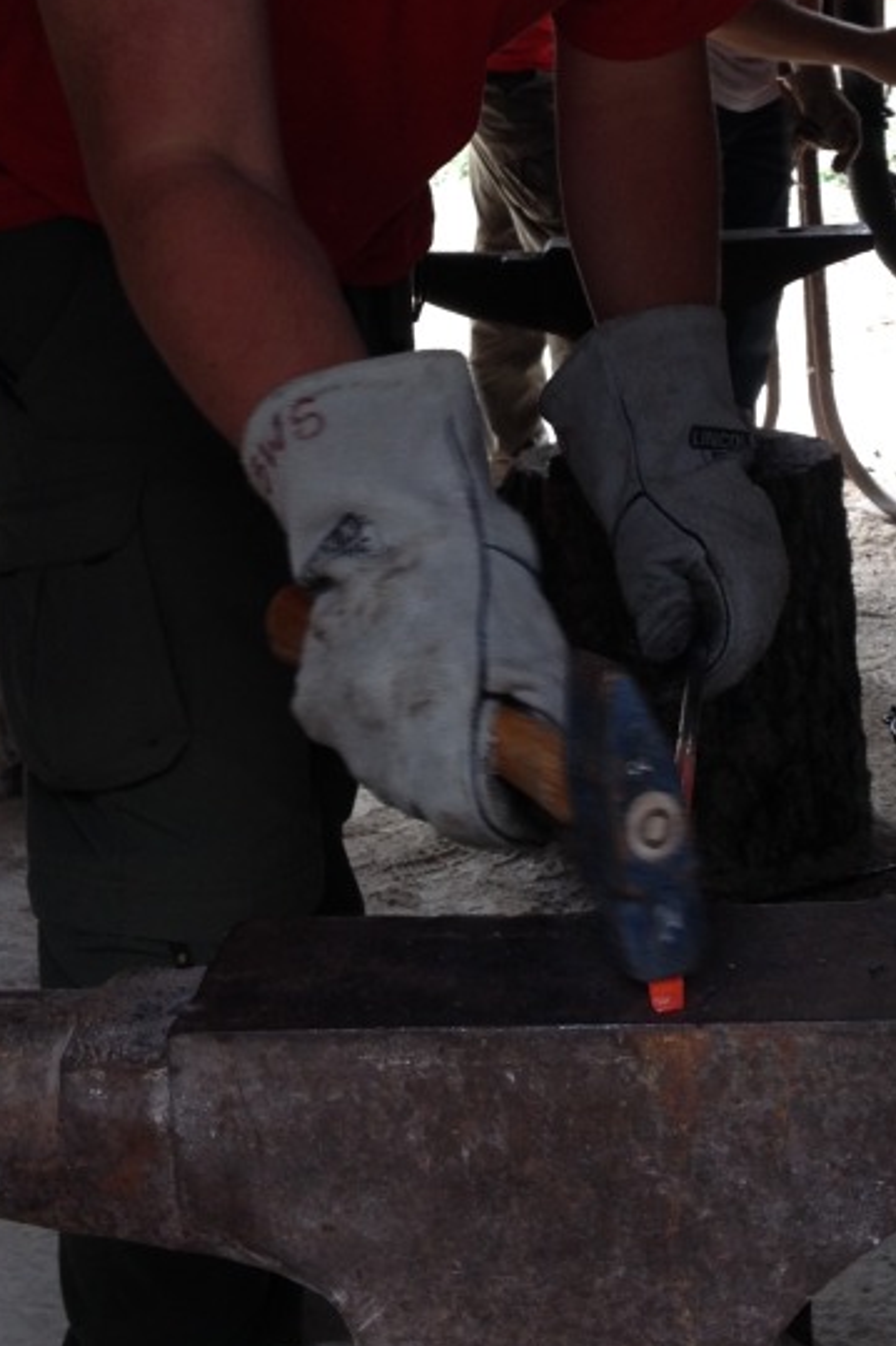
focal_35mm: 72
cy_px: 292
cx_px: 447
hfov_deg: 18.9
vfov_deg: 27.6
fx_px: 2690
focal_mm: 4.28
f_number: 2.4
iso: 50
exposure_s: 1/80
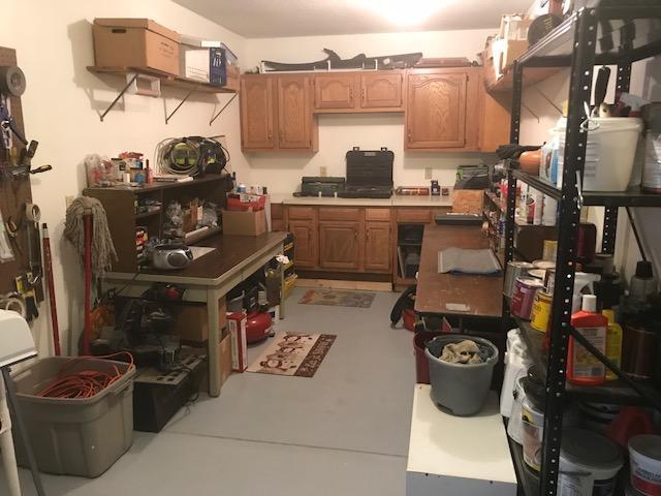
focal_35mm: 28
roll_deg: +0.1
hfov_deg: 63.4
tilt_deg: -13.9
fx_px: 535
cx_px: 330
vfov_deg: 49.7
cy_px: 248
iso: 100
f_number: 1.8
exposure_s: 1/15
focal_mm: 3.99
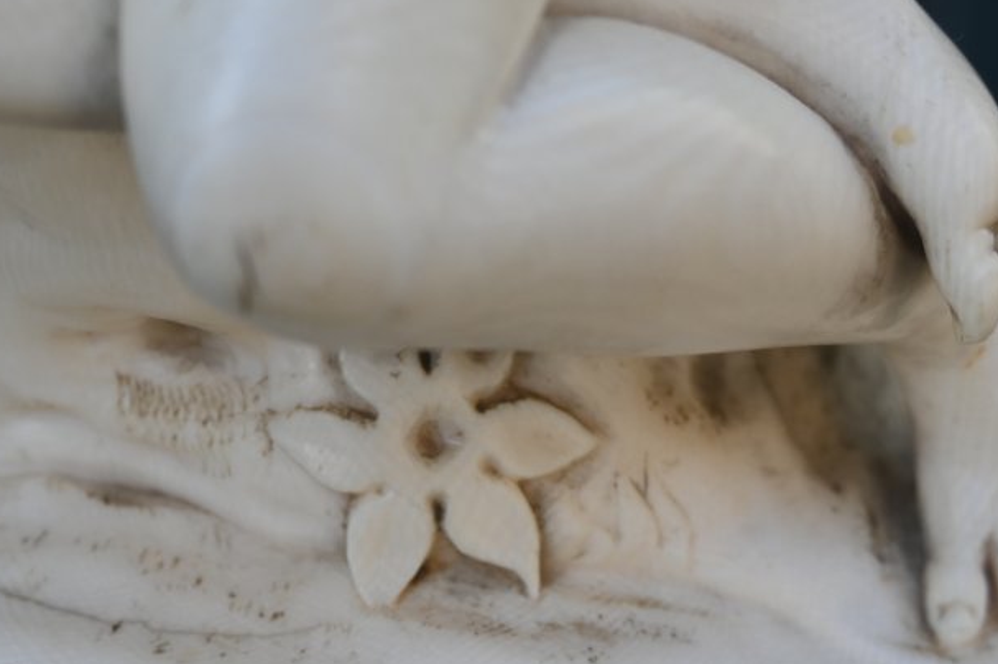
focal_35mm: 92
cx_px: 281
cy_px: 463
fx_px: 2549
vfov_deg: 14.8
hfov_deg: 22.0
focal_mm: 31
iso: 200
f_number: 5.6
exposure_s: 1/250
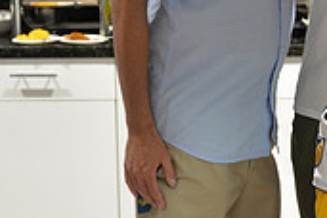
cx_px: 398
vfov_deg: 11.3
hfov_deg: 16.5
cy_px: -32
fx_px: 1081
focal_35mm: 119
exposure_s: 1/50
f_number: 2.8
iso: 800
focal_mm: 35
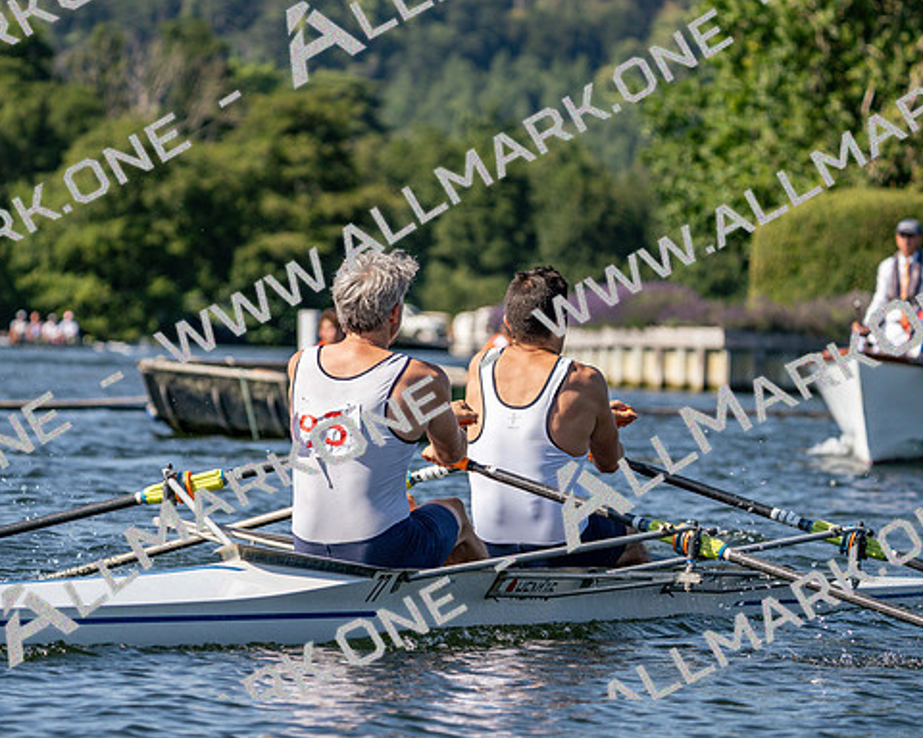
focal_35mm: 227
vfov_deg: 6.8
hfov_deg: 8.5
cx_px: 392
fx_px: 6201
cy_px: 370
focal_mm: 200
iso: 250
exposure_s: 1/1600
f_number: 5.6
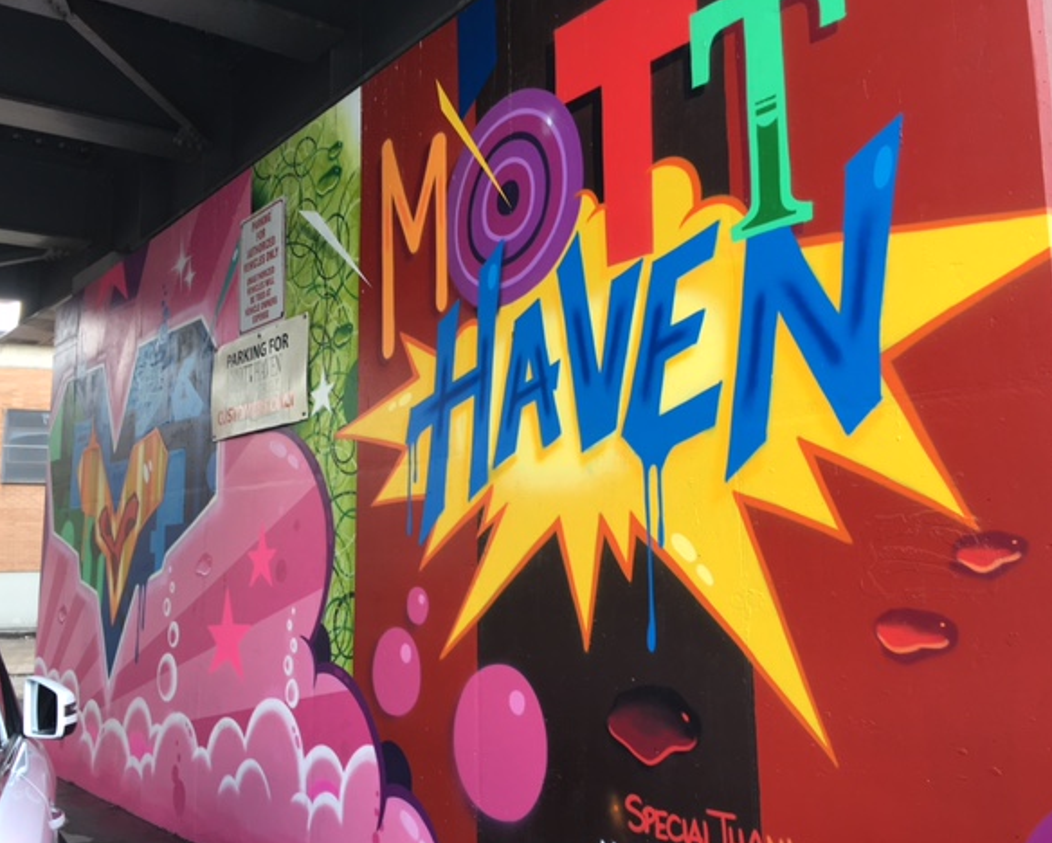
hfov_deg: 57.1
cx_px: 517
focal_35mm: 31
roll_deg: +0.3
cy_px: 416
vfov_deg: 47.2
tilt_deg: +6.9
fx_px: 966
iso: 32
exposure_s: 1/60
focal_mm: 4.15
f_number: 2.2
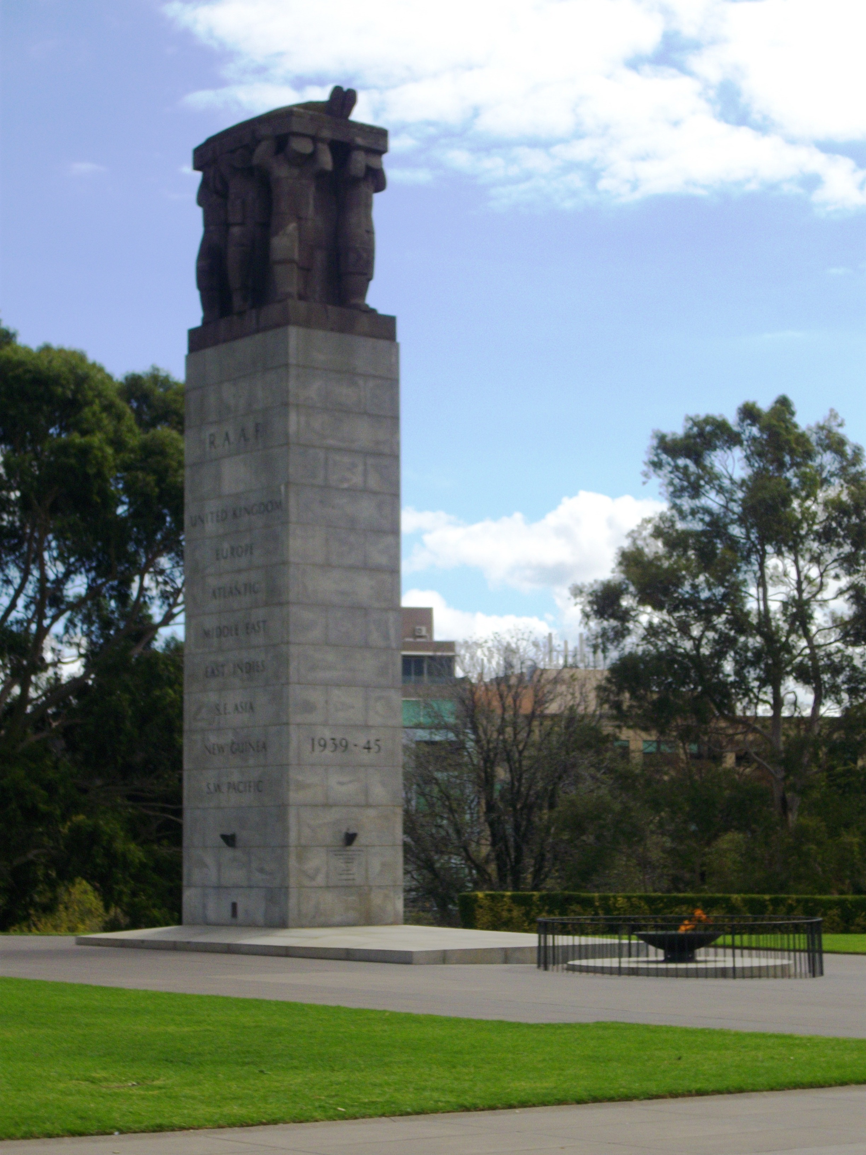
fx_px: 2568
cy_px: 578
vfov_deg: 25.3
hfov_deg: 19.1
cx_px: 433
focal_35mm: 77
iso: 100
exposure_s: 1/250
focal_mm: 12.8
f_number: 8.5
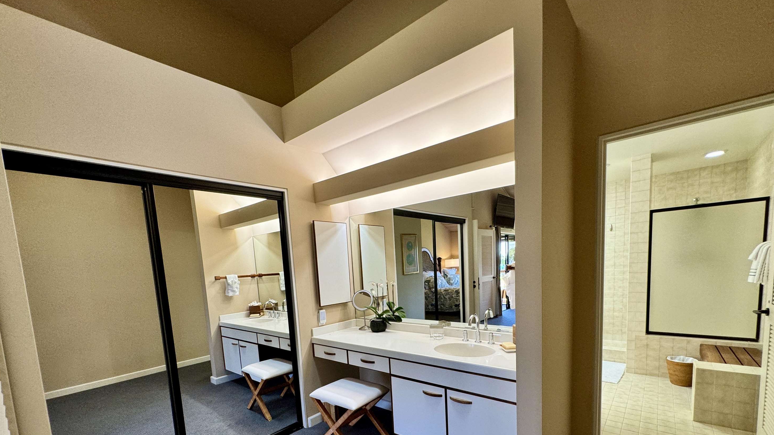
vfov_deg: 64.7
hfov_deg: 99.4
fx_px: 328
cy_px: 301
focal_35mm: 16
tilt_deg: -6.5
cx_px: 391
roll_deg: +2.6
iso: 160
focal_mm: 2.22
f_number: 2.2
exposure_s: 1/120
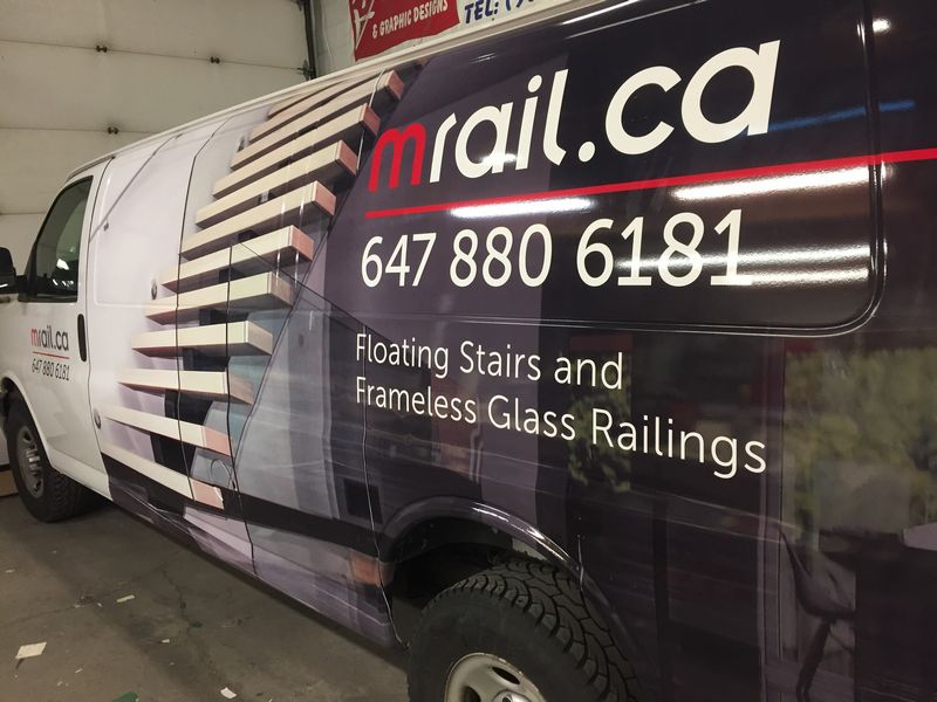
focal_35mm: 29
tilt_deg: -9.9
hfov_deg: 61.7
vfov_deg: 48.2
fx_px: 785
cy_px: 351
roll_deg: +3.9
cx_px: 468
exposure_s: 1/30
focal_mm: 4.15
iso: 100
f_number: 2.2
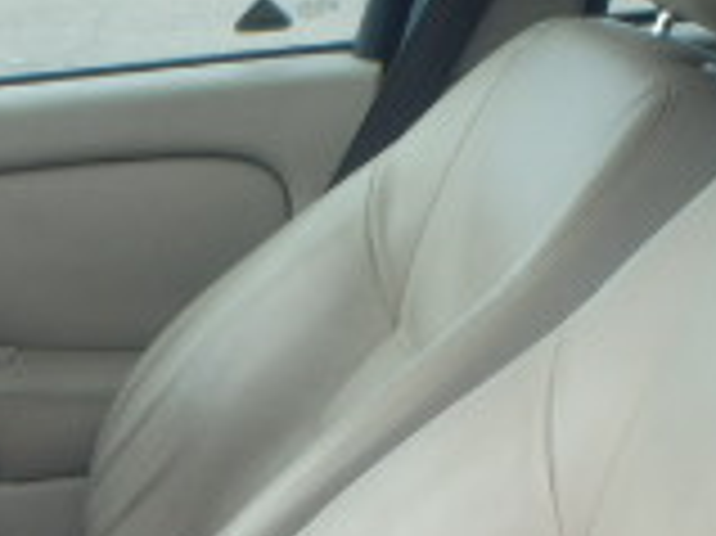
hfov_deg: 16.6
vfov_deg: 12.3
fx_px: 2336
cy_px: 851
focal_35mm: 113
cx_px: -189
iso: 125
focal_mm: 5
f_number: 3.9
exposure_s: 1/320
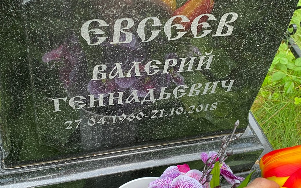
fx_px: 345
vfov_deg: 30.6
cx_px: 144
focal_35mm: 42
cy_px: 94
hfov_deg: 47.2
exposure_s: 1/83
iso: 125
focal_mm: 4.25
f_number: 1.8
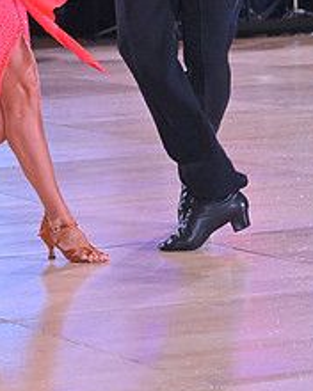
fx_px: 2872
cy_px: -100
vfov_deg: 7.7
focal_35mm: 248
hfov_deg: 6.2
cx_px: 113
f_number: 8
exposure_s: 1/400
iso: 5000
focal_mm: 100
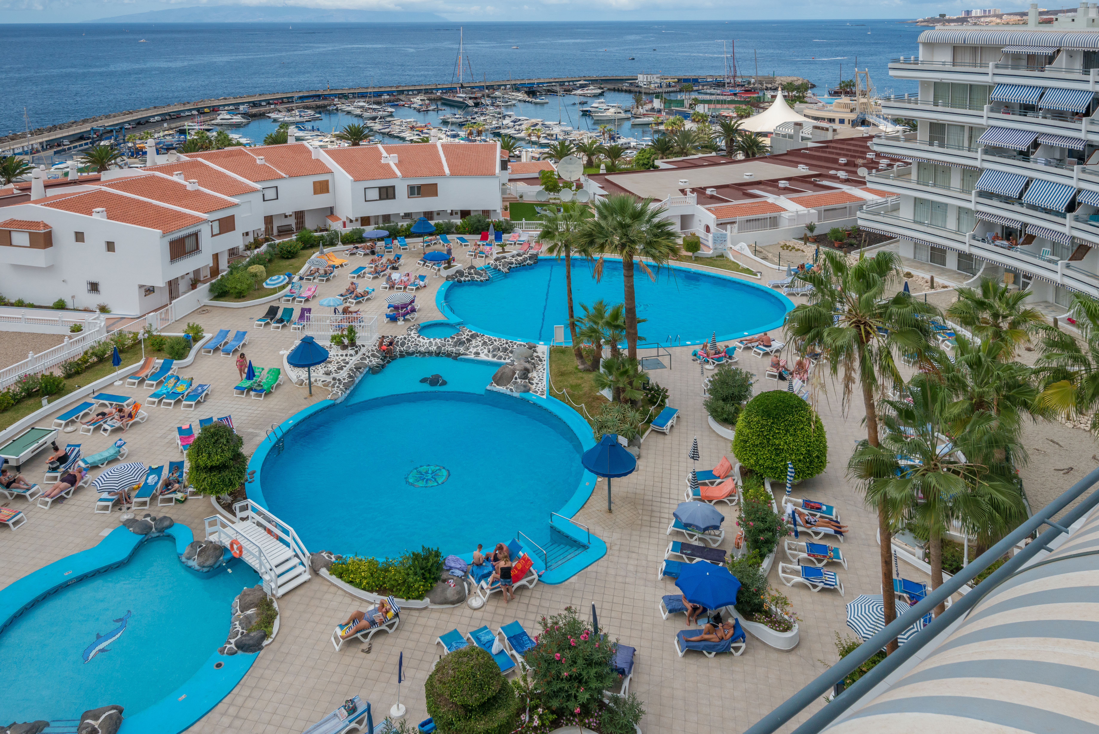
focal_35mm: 24
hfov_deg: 73.7
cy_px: 367
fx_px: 733
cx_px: 550
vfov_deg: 53.2
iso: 800
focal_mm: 24
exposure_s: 1/800
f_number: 14
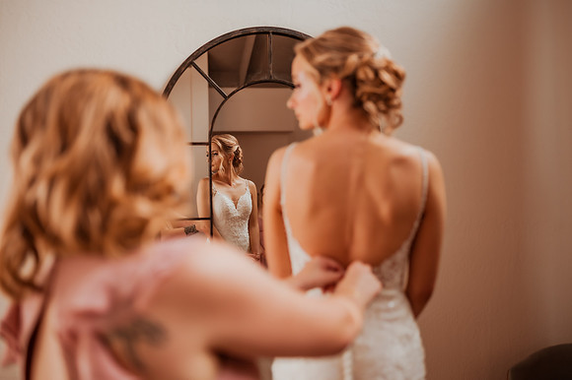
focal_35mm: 35
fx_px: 556
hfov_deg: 54.5
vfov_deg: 37.8
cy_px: 190
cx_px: 286
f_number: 1.8
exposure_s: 1/1000
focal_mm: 35
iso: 320
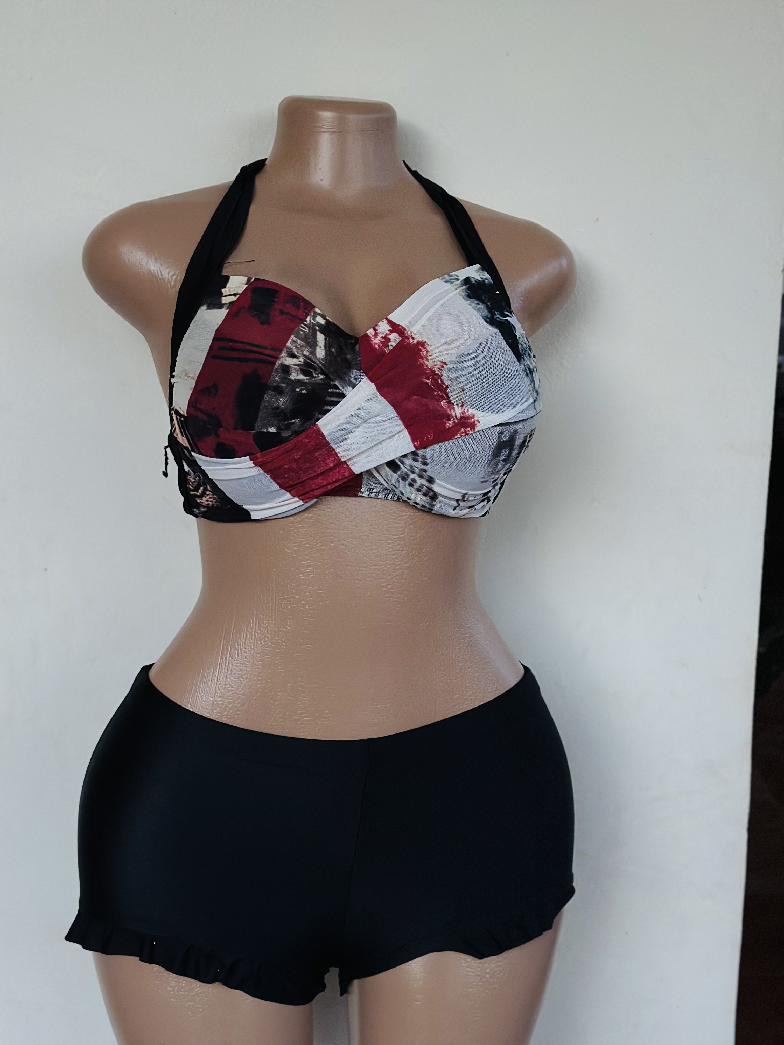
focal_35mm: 48
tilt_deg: -13.6
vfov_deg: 39.7
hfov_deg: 30.3
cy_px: 522
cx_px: 392
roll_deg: -0.9
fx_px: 1450
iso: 1250
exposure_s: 1/15
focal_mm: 6.86
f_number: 1.78
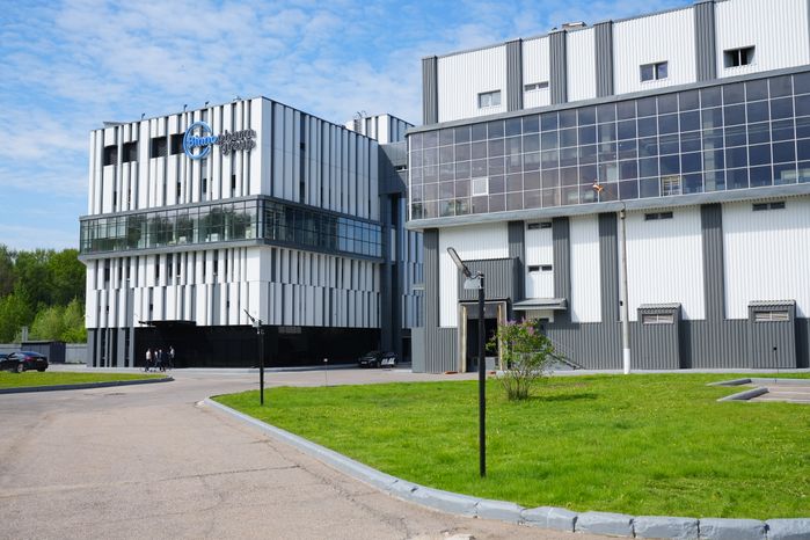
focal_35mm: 36
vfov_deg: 36.9
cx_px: 405
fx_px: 810
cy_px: 270
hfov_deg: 53.1
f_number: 7.1
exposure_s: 1/1000
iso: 320
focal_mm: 36
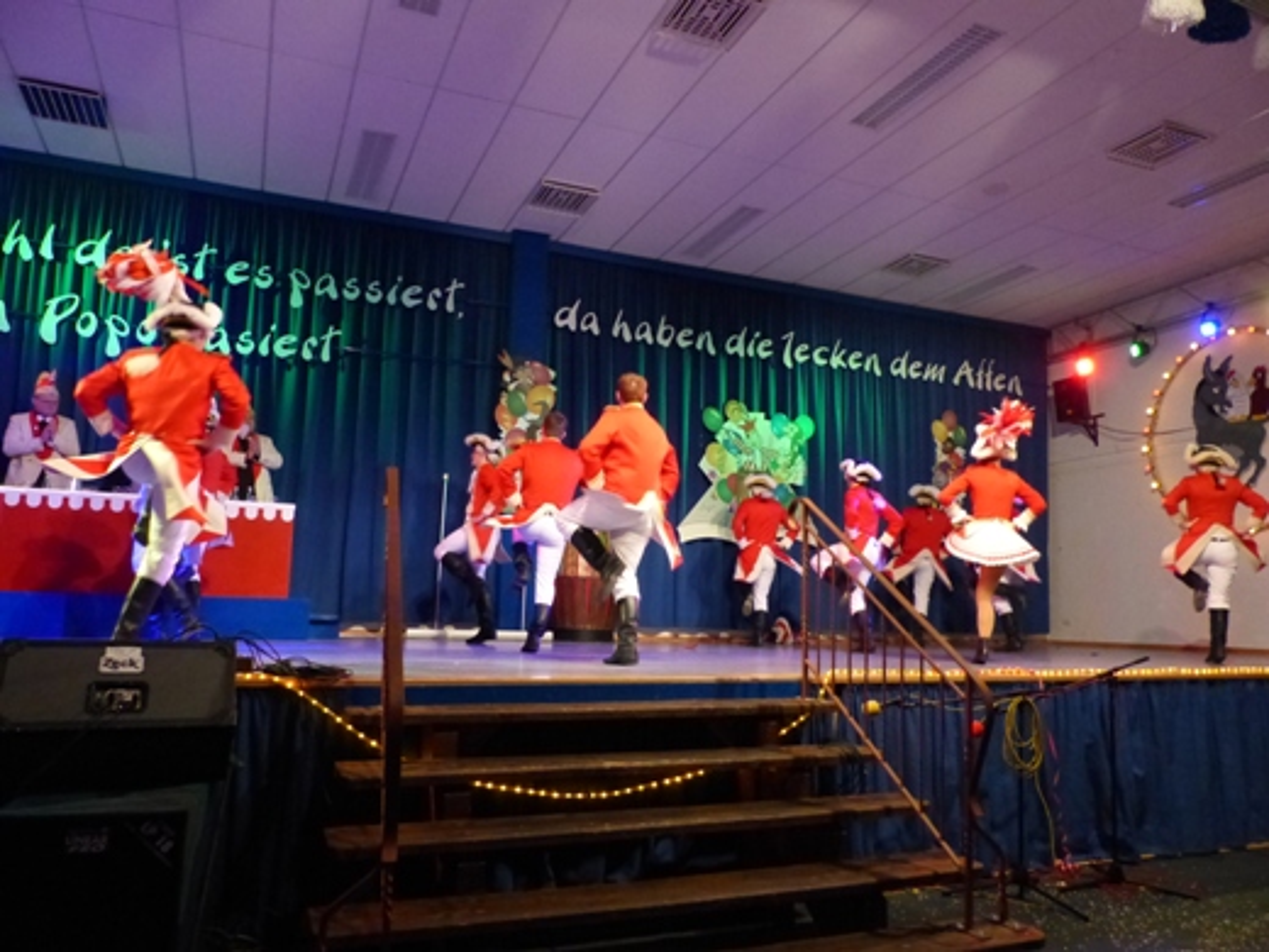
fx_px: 916
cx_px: 634
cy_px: 476
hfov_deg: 69.4
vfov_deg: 54.9
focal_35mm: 25
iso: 800
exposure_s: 1/50
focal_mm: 4.5
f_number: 2.8
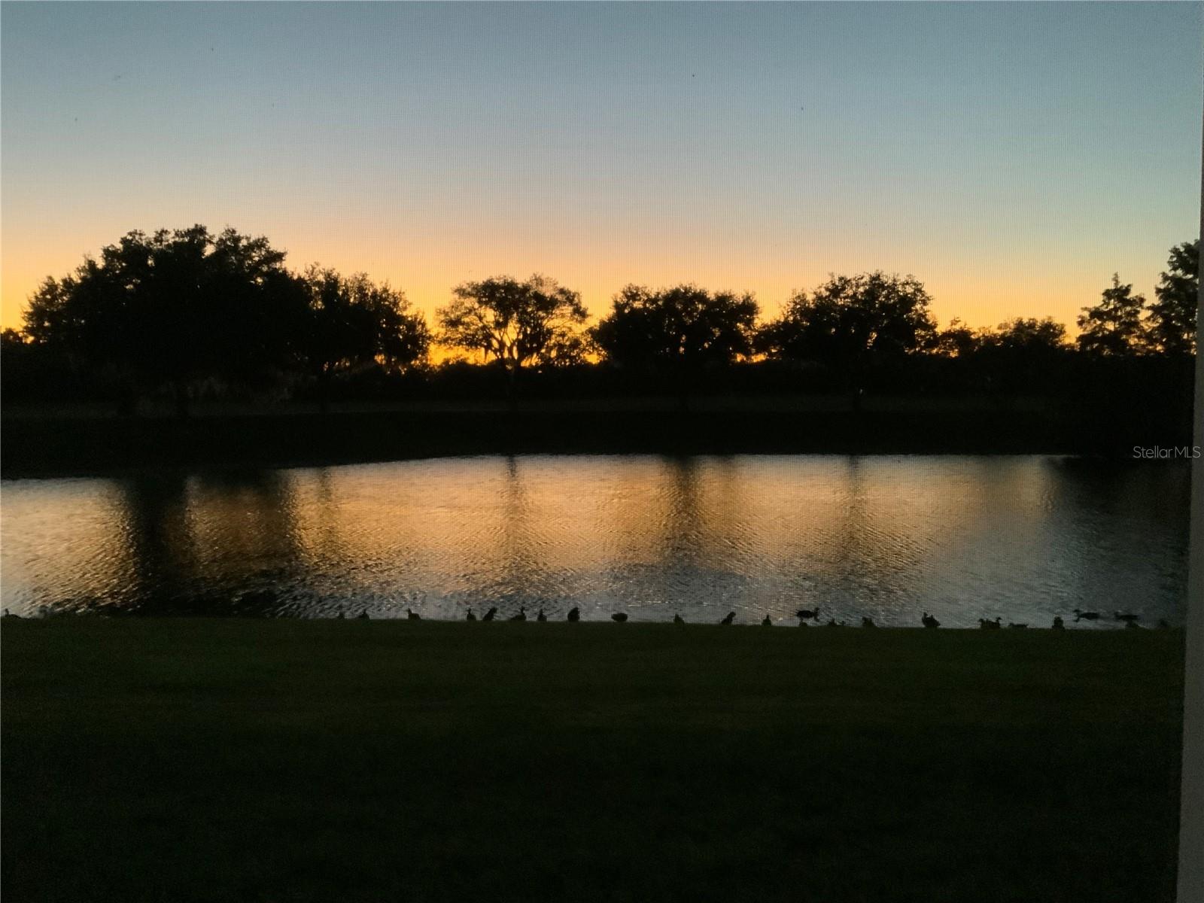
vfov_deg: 48.2
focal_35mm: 29
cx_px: 602
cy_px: 452
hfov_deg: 61.7
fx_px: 1009
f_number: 1.8
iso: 500
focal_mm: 3
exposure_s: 1/30
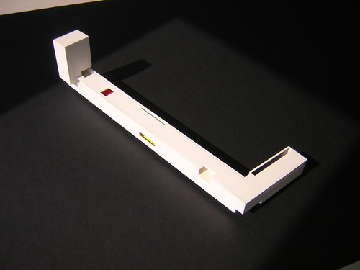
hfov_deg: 51.4
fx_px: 374
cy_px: 135
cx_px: 180
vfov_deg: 39.7
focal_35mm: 36
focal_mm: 4.7
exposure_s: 1/159
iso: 100
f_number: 2.6
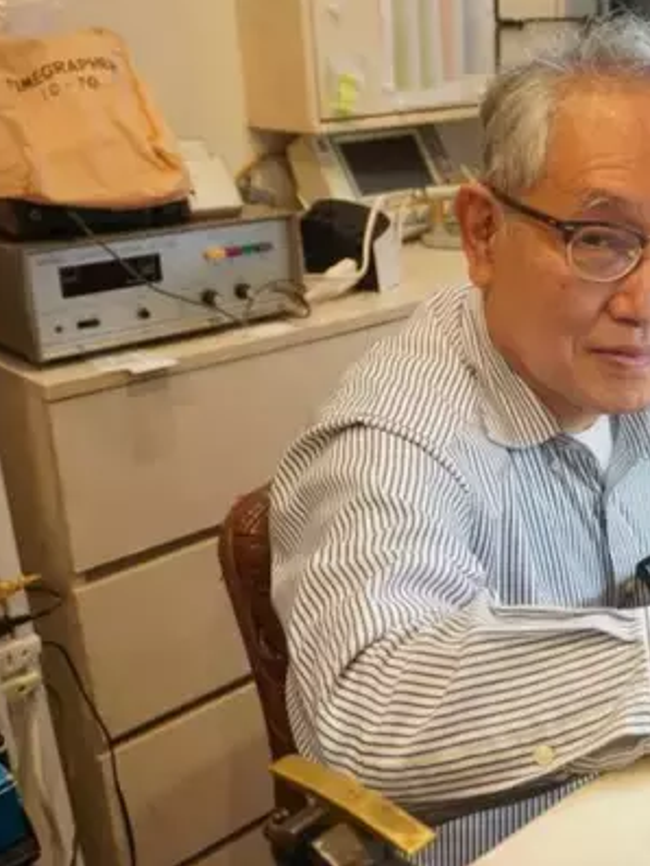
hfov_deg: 30.1
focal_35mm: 46
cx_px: 609
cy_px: 432
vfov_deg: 41.5
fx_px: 1144
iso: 320
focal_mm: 21
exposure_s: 1/40
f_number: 4
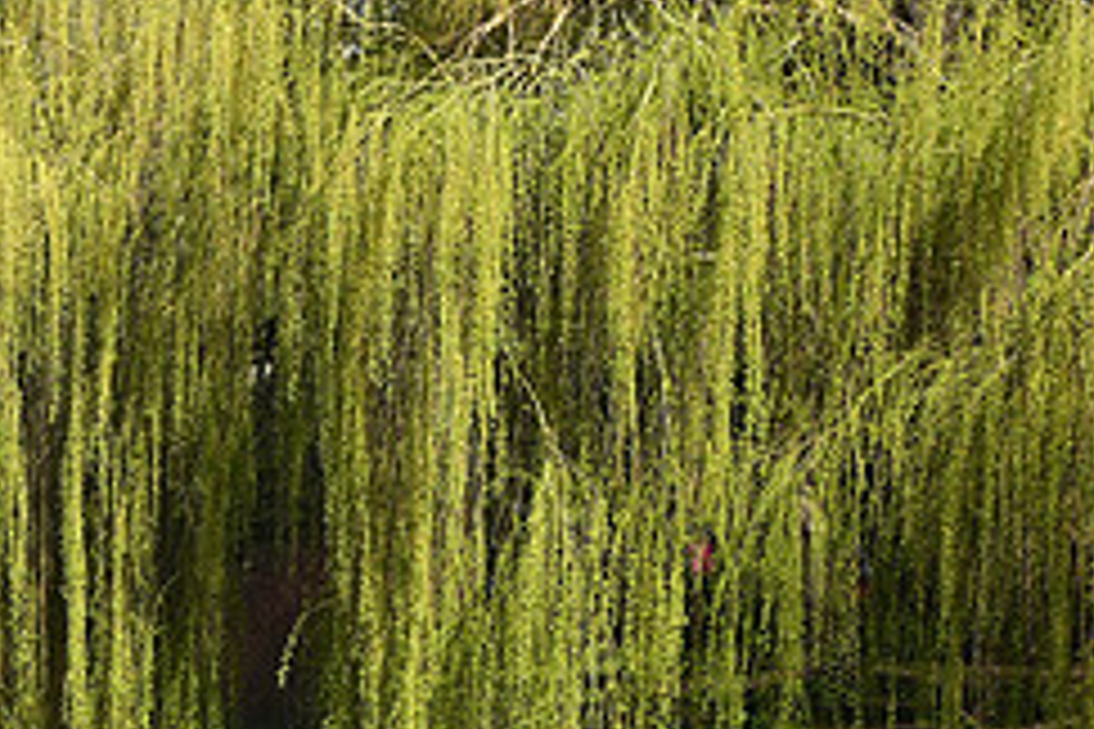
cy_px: 567
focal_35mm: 179
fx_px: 5439
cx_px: 5
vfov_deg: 7.7
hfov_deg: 11.4
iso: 200
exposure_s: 1/400
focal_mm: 75
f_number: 7.1
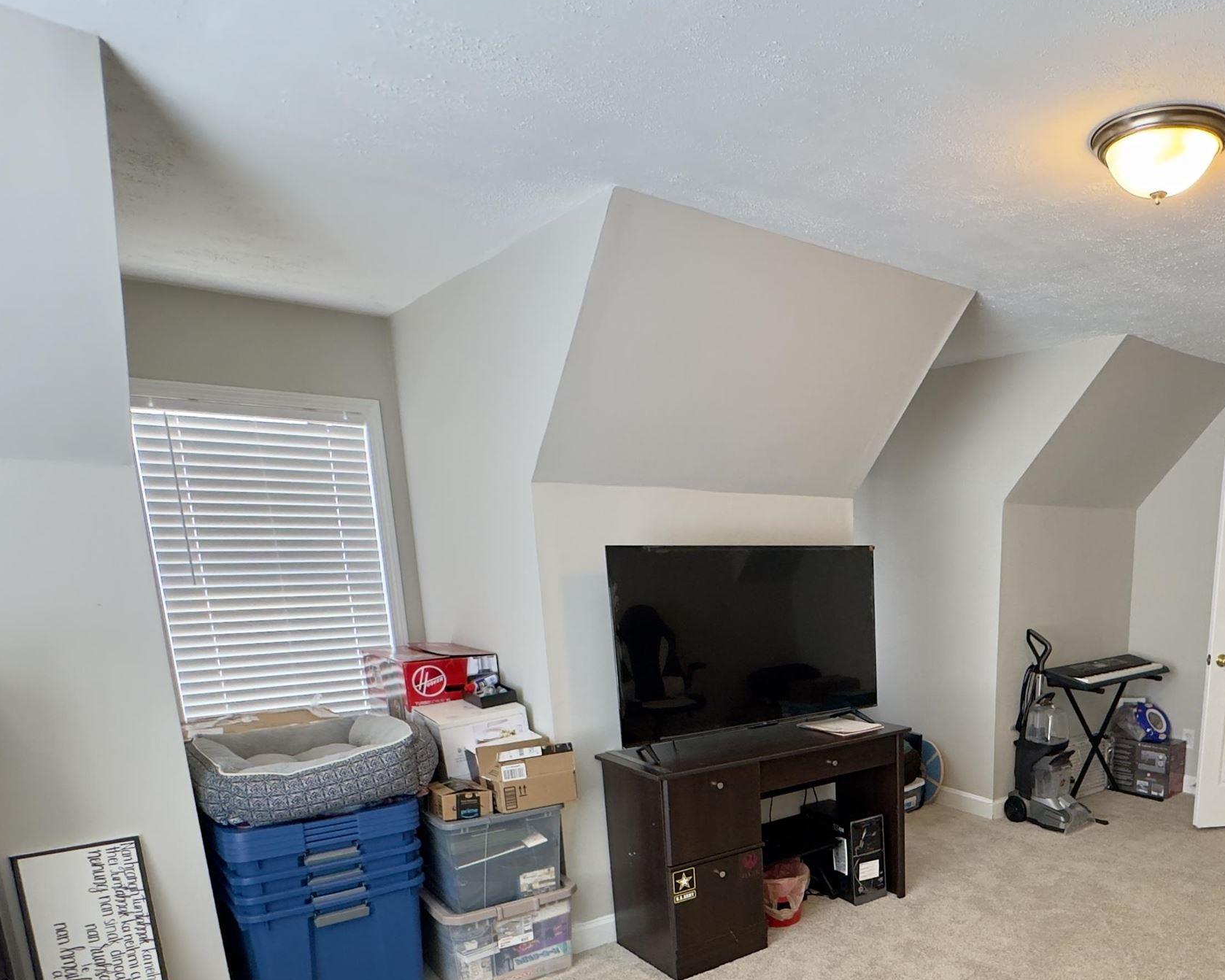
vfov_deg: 53.9
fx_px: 906
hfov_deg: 64.0
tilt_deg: -13.0
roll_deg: -0.7
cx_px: 920
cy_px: 749
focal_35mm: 25
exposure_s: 1/99
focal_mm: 2.22
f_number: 2.2
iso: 250
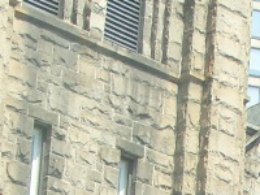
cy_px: 484
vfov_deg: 5.2
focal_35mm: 275
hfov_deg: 7.1
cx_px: 348
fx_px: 2066
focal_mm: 9.2
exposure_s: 1/320
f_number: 4.2
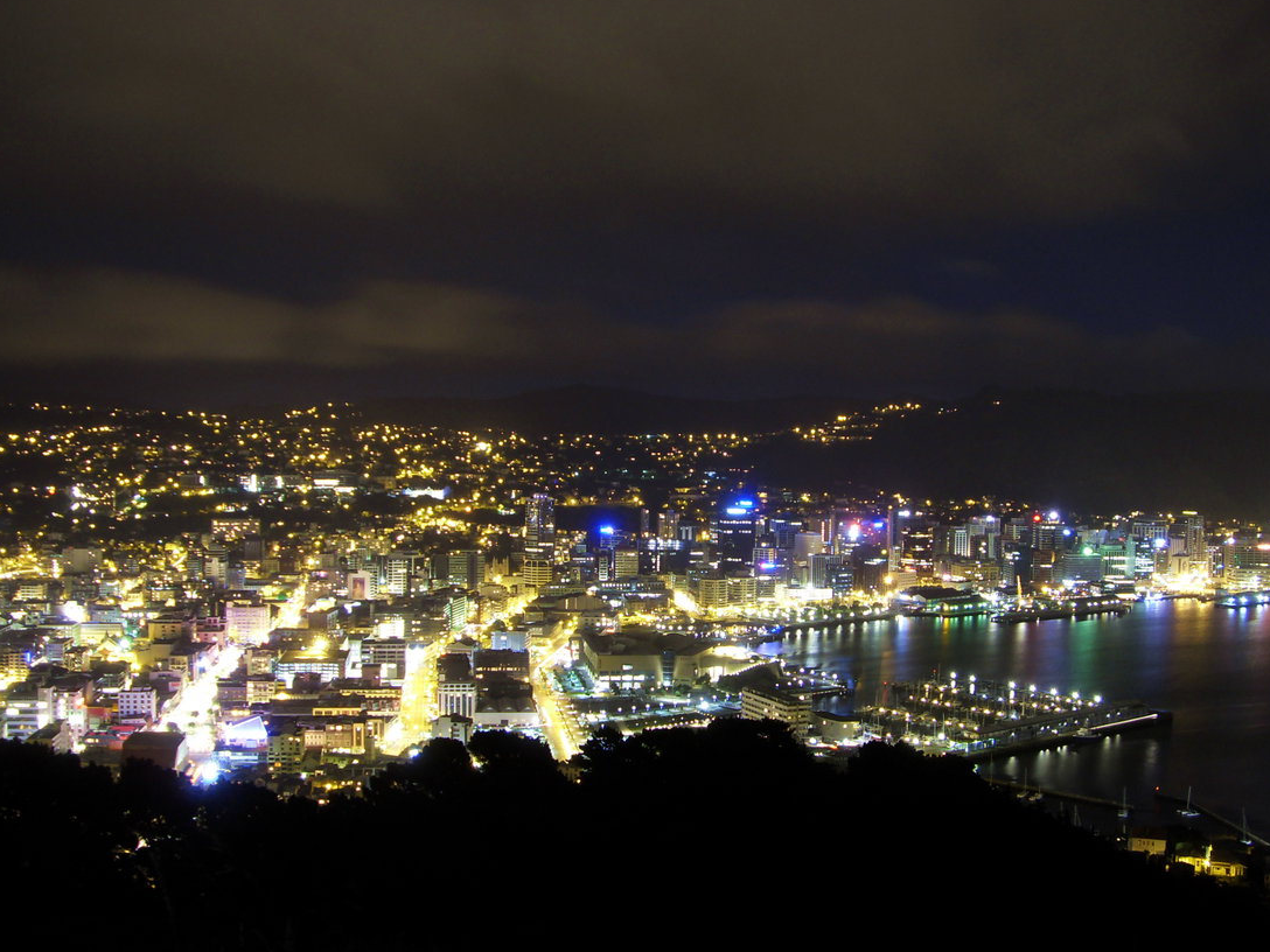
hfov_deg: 43.9
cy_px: 480
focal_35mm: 43
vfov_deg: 33.6
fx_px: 1578
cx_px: 639
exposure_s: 16
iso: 80
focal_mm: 6.6
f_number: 3.5
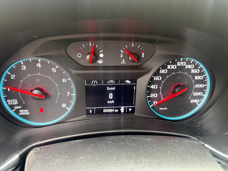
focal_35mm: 25
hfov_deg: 69.4
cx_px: 111
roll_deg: -0.6
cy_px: 83
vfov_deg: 54.9
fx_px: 165
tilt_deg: -23.3
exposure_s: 1/60
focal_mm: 6.76
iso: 320
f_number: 1.78
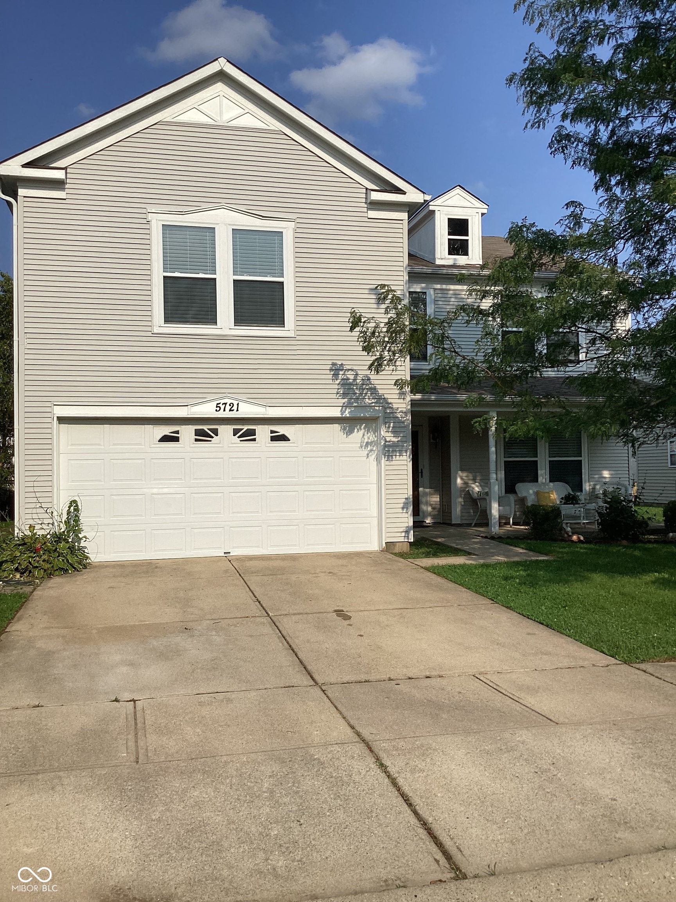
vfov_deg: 58.4
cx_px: 338
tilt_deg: +2.5
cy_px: 451
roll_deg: -0.2
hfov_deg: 45.4
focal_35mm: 31
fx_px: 807
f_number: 2.4
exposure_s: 1/2551
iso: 25
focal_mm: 3.3
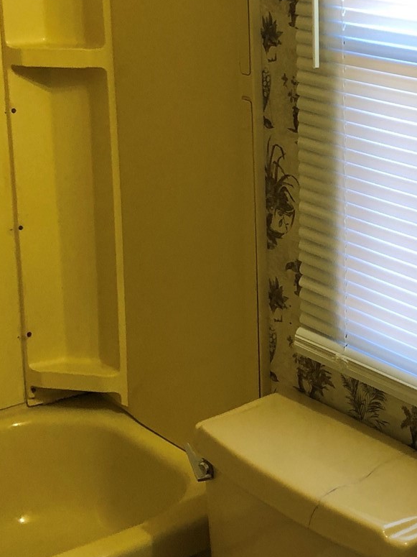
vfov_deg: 26.2
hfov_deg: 19.2
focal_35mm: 74
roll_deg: +0.2
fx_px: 1189
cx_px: 442
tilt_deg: -11.1
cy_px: 185
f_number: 1.8
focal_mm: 4
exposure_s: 1/30
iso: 32
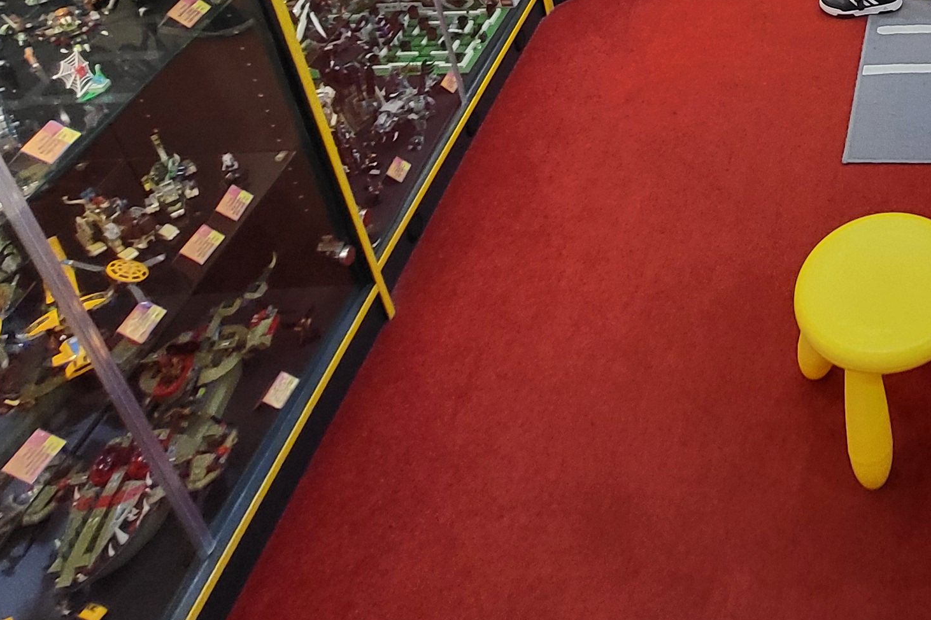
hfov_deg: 42.1
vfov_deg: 29.5
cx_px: 1002
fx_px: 957
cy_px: -169
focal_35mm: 37
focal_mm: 1.74
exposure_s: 1/50
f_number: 2.2
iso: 200
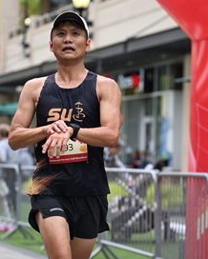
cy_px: 130
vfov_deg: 11.8
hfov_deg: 9.5
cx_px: 108
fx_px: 1253
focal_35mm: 163
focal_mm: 86
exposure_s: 1/2500
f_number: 2.8
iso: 1250
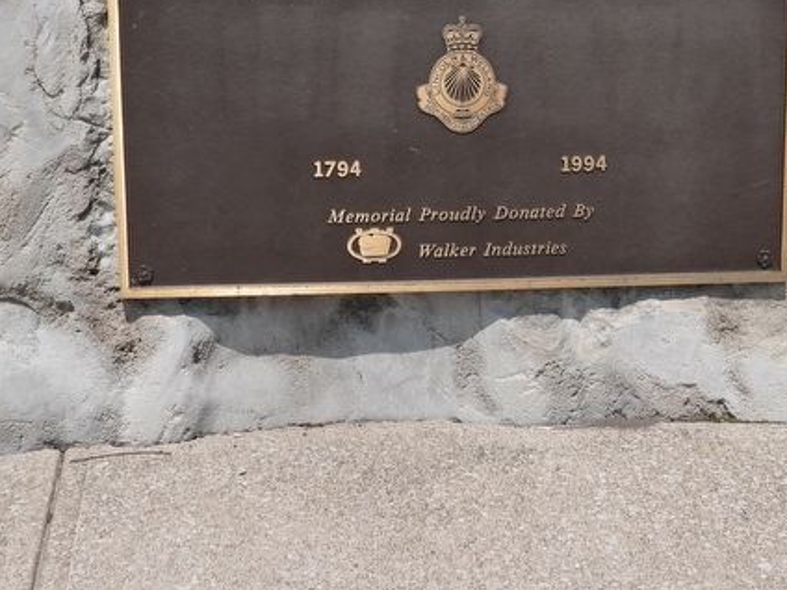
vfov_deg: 21.9
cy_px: 100
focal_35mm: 66
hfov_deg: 29.3
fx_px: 1501
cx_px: 457
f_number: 3.2
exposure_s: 1/2000
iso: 100
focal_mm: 6.3
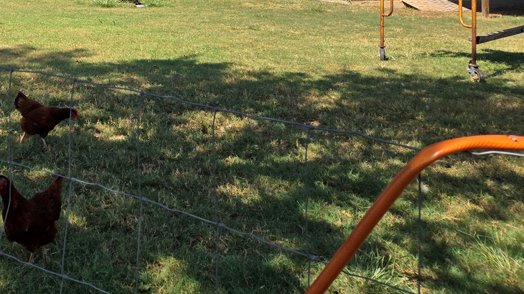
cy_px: -56
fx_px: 639
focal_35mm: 46
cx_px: 46
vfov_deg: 23.7
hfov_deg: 40.9
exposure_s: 1/1120
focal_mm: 5.4
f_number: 1.8
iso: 25
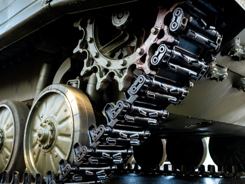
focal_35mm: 40
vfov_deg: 36.0
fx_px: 283
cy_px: 92
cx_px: 118
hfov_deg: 46.8
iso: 1000
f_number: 6.4
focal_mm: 23
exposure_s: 1/125
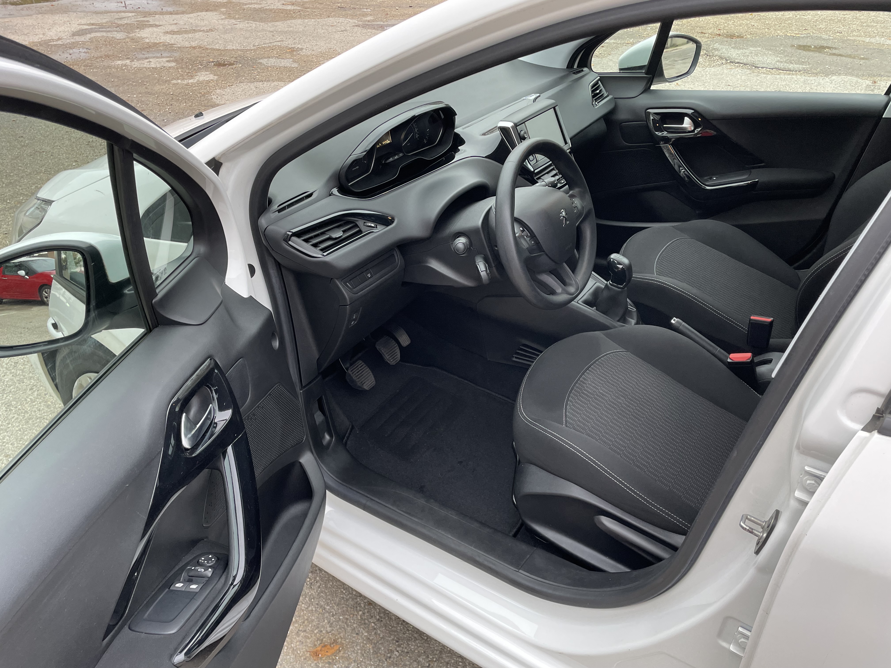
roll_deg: +0.2
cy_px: 334
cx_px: 446
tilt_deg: -33.0
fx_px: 669
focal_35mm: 26
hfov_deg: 67.3
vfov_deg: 53.1
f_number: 1.6
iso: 125
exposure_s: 1/113
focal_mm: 4.2
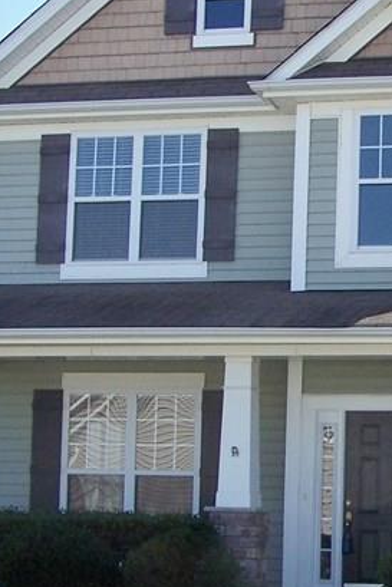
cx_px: 470
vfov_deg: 20.6
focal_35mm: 99
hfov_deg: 13.5
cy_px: 353
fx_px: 1616
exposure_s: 1/750
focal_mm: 6.3
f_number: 4
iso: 80
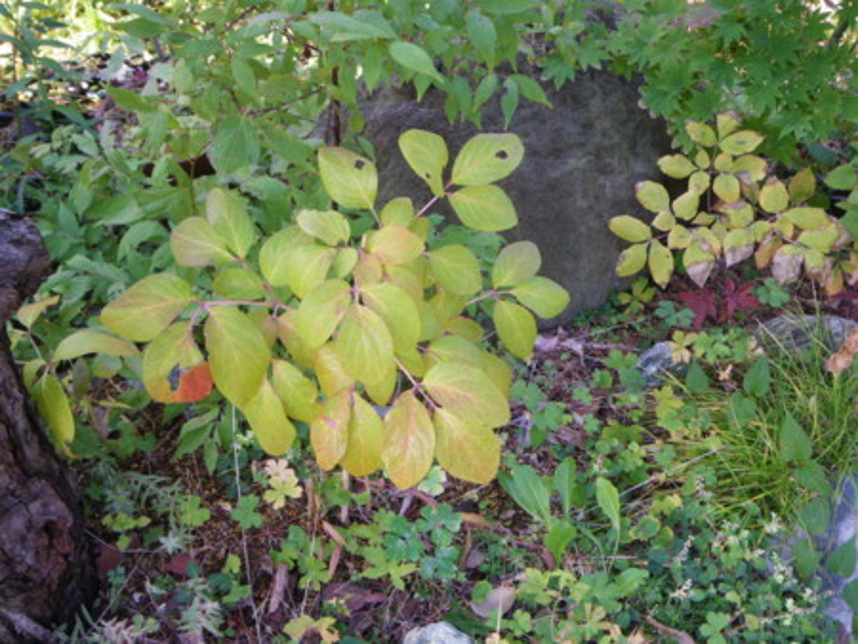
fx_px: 843
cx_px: 429
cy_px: 322
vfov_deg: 41.8
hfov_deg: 53.9
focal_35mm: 34
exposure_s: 1/50
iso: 250
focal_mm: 6.1
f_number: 3.8
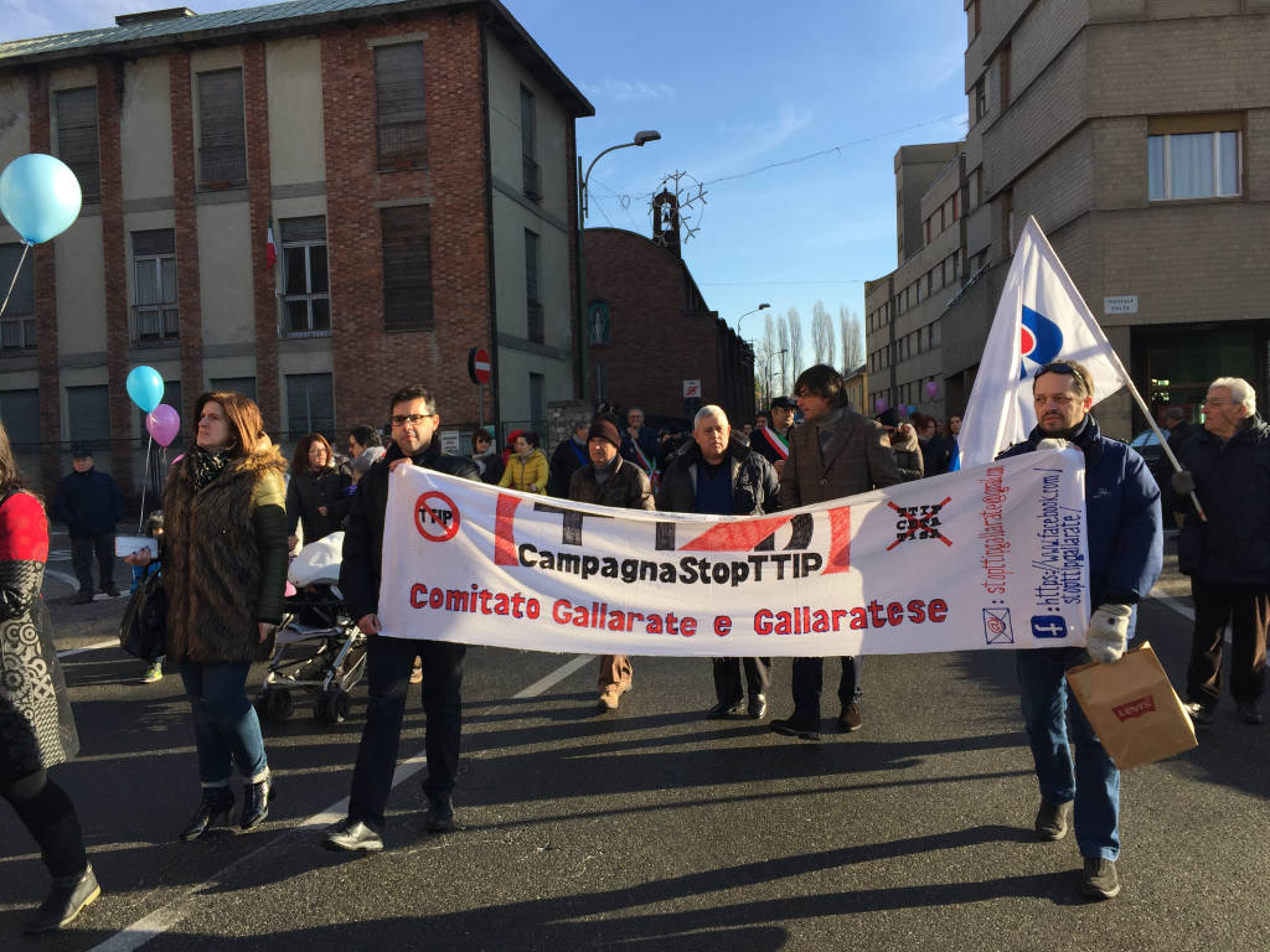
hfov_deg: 61.7
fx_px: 1064
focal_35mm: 29
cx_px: 635
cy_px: 476
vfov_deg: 48.2
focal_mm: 4.15
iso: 32
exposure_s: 1/898
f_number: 2.2
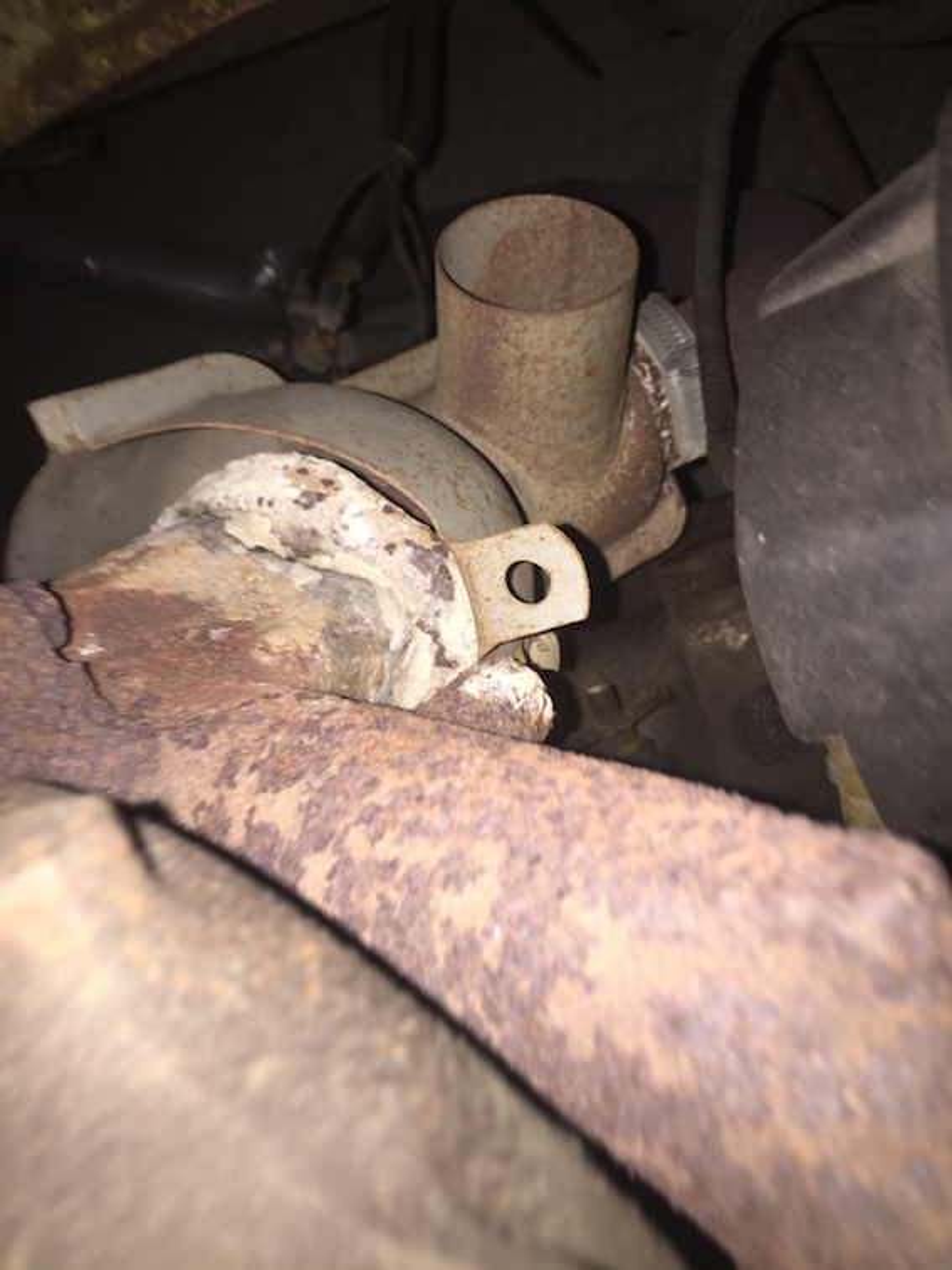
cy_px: 635
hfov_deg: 48.2
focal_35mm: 29
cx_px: 476
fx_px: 1063
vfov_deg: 61.7
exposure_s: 1/39
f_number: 2.2
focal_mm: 4.15
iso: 32
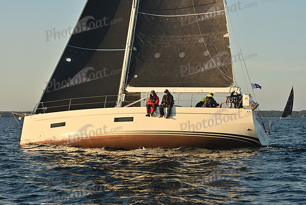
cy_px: 99
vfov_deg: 14.3
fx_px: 816
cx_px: 151
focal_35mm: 96
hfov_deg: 21.2
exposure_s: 1/800
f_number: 11
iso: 800
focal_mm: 92
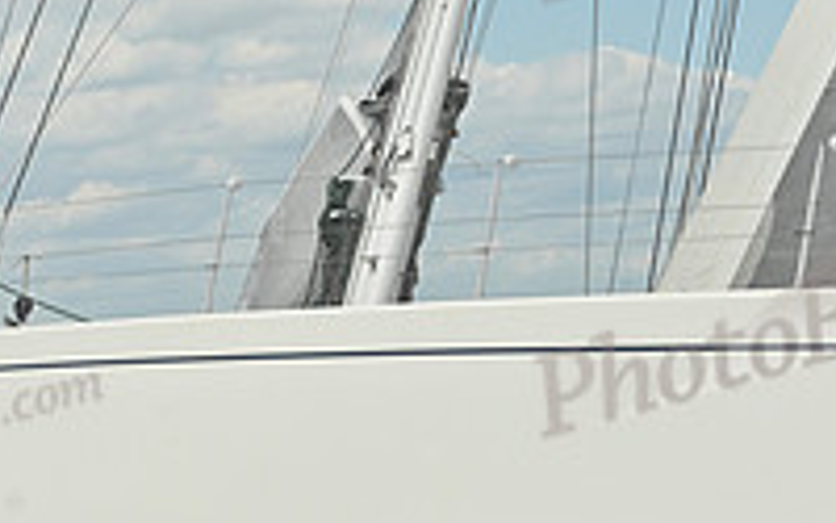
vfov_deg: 6.3
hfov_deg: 10.1
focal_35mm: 207
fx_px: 4716
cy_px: 169
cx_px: 322
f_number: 10
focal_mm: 70
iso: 320
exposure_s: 1/1250
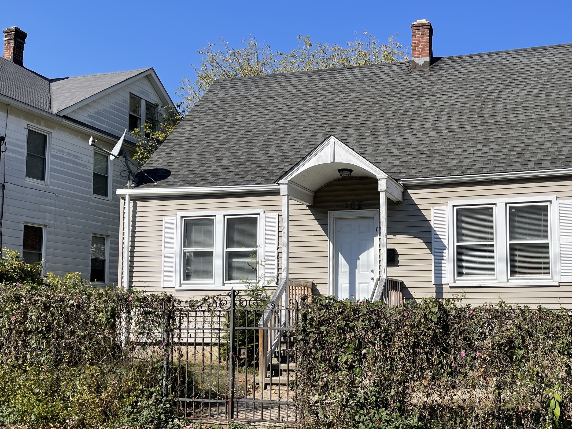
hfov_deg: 50.3
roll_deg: -0.9
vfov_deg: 39.5
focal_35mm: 36
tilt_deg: +4.7
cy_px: 255
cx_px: 390
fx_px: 595
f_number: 1.6
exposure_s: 1/3922
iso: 32
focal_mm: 5.1
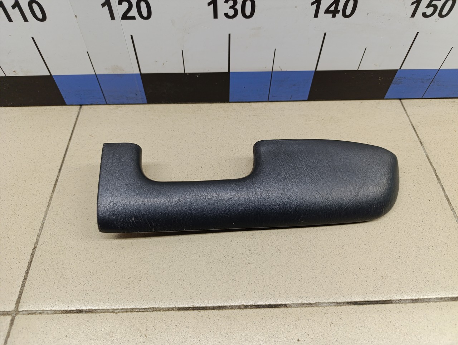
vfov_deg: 59.0
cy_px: 172
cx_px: 229
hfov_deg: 73.8
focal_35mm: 23
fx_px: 305
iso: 400
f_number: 1.6
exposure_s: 1/100
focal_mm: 6.14
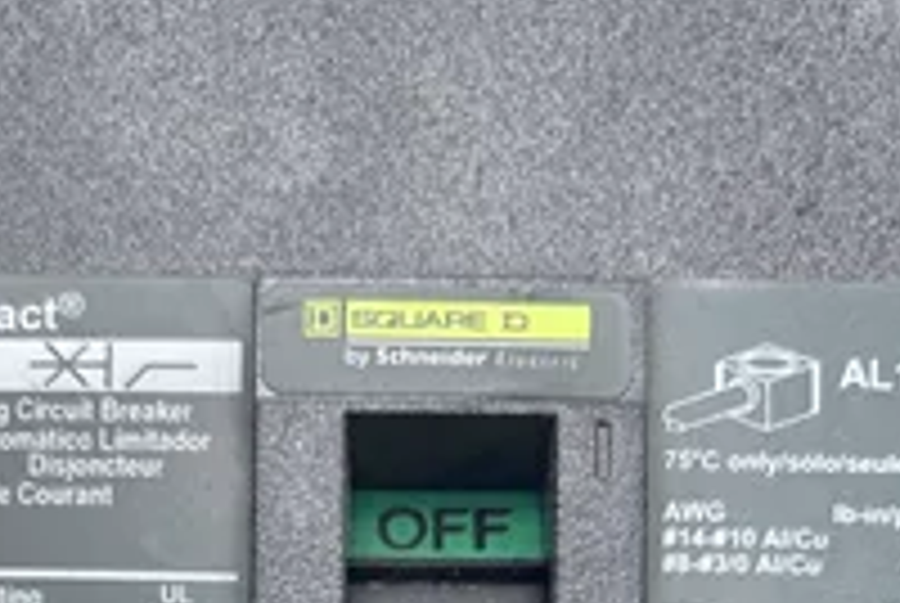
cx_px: 364
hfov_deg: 36.7
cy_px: 868
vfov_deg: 21.6
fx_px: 1352
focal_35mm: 54
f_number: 1.5
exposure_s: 1/120
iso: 100
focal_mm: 5.7
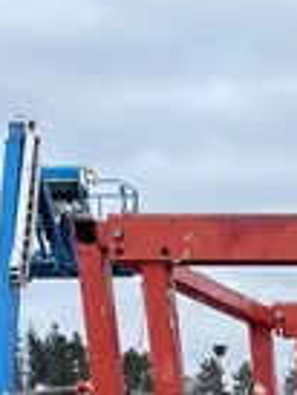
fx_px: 1588
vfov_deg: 11.8
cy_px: 924
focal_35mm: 139
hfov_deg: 9.5
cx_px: 709
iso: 32
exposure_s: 1/963
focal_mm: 4.2
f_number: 1.6
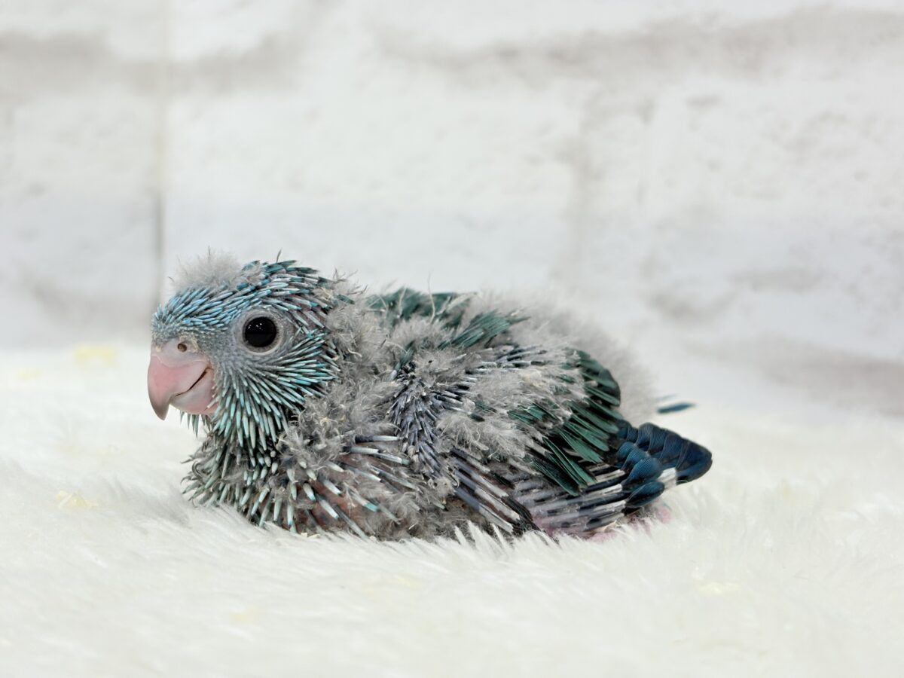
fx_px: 1358
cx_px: 452
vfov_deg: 28.0
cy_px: 339
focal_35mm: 52
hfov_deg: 36.8
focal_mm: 5.96
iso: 40
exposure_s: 1/50
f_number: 1.6
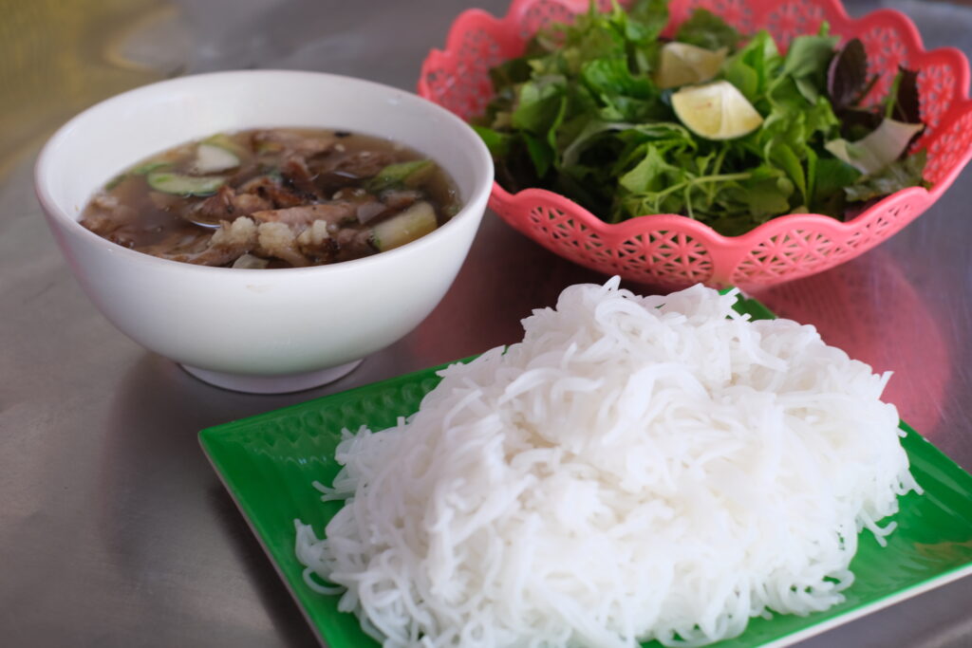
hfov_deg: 37.5
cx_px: 486
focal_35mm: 53
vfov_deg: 25.5
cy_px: 324
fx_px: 1431
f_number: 4
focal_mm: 35
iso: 400
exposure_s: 1/38
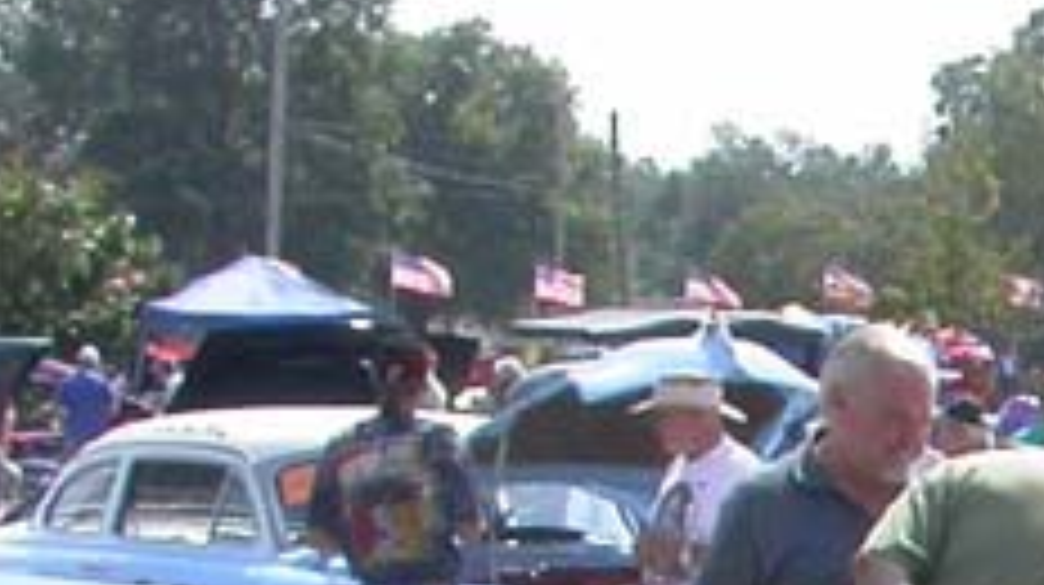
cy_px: 1224
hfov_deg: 10.9
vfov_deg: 6.4
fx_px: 5061
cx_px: 1935
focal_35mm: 183
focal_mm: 7.85
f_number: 7.5
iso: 100
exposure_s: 1/216
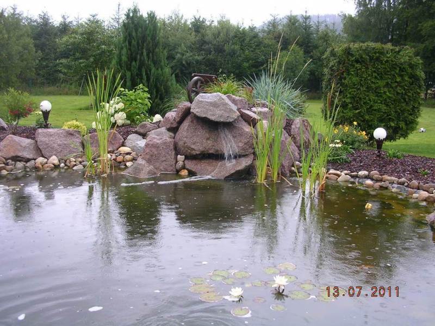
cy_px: 163
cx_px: 218
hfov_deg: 49.0
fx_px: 478
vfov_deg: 37.7
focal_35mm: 38
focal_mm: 5.8
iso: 50
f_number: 2.8
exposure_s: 1/83.1
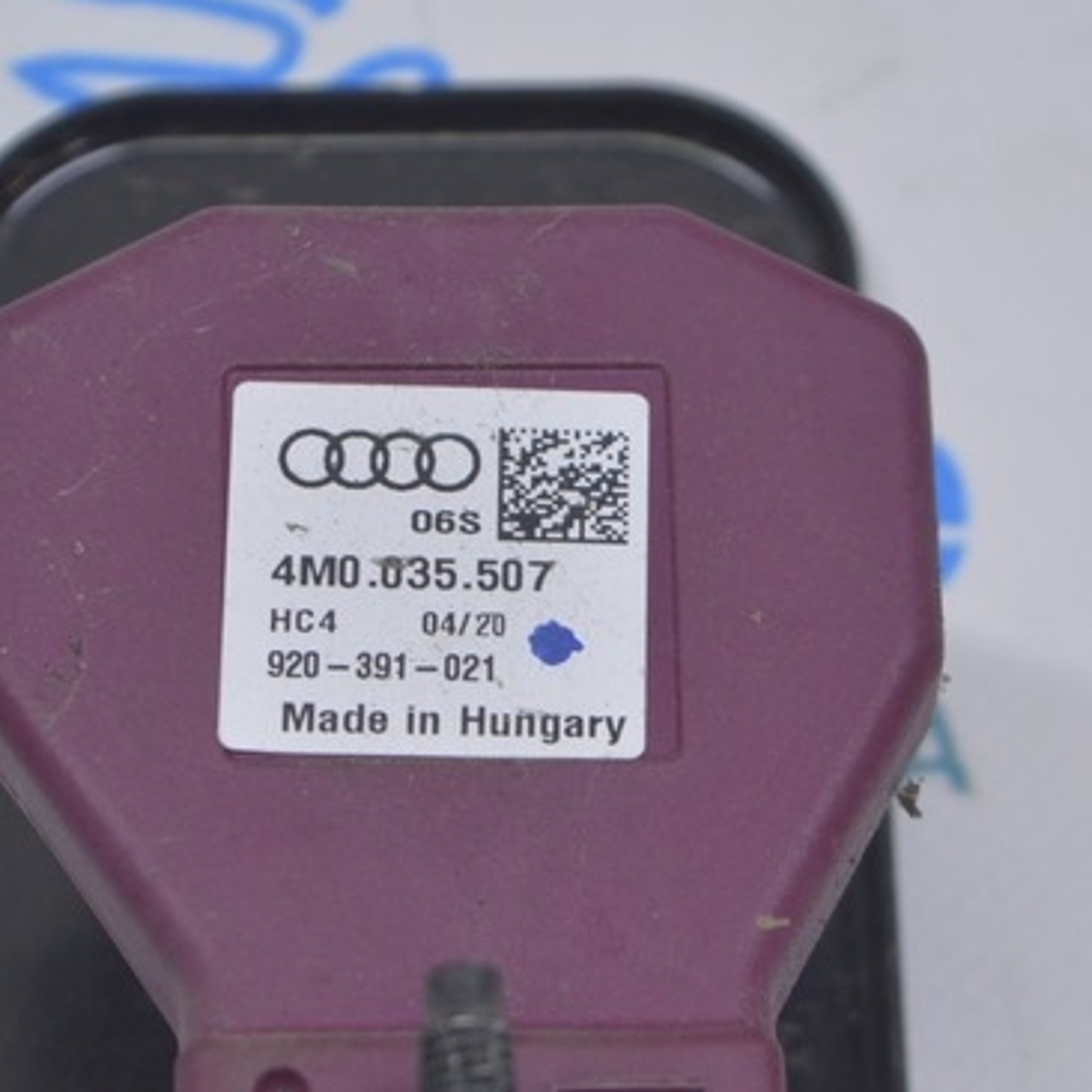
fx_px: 6103
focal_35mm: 171
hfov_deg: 10.2
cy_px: 813
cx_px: 427
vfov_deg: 10.2
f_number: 5.6
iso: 400
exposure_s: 1/30
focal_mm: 48
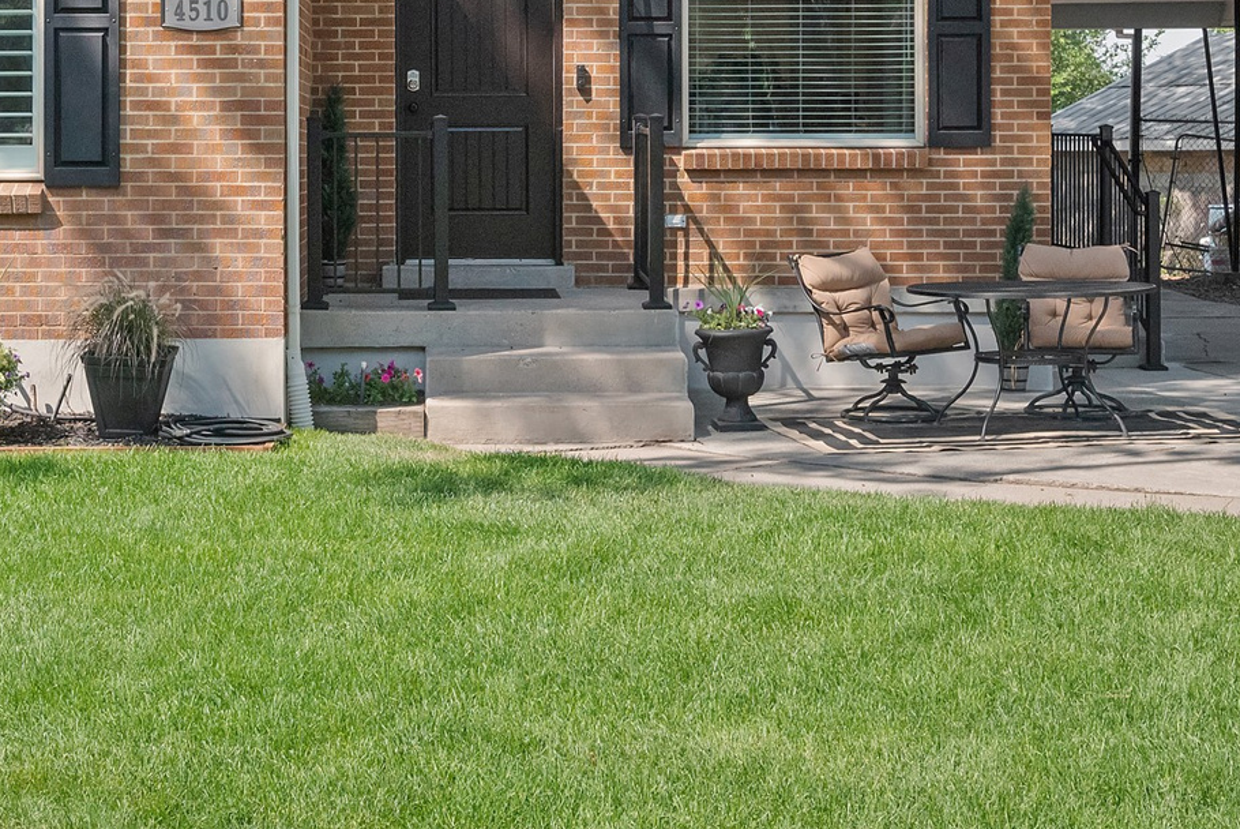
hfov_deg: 31.6
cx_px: 424
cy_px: 100
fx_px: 2171
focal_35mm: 63
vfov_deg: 21.2
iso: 1600
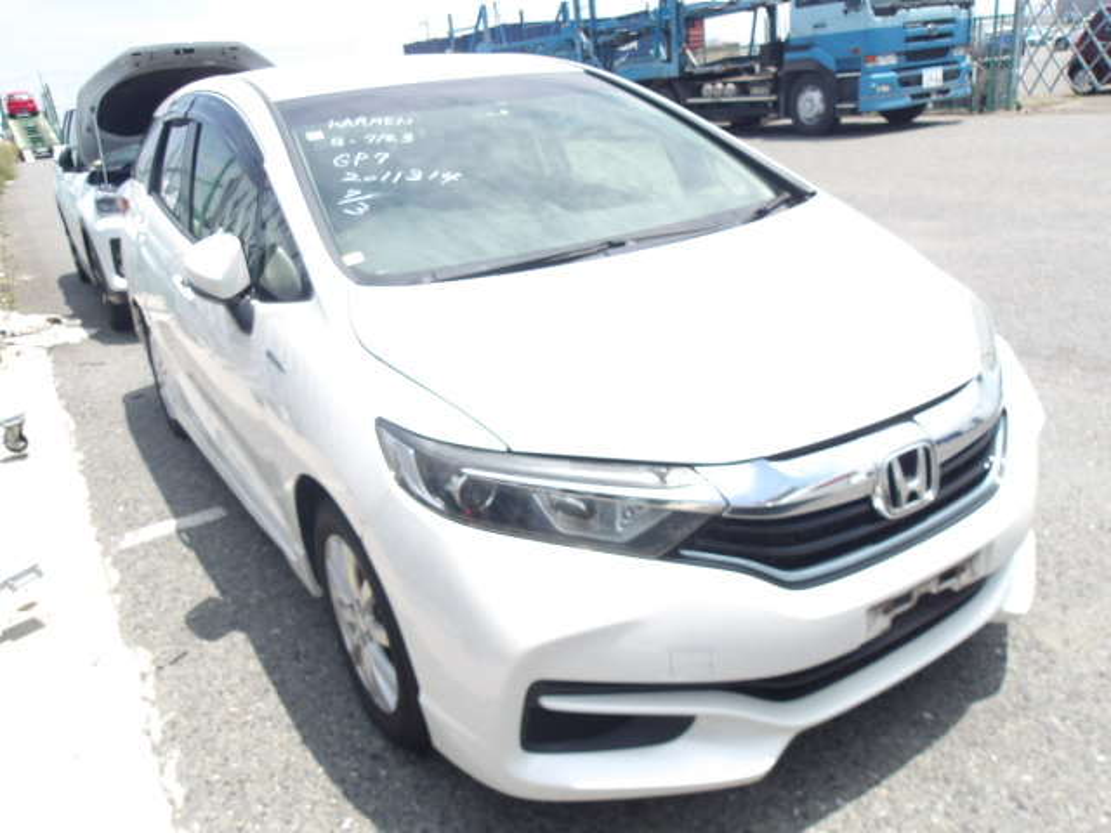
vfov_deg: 51.4
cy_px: 416
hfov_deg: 65.3
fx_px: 867
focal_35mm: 27
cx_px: 556
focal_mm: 4.9
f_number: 10.4
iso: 100
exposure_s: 1/60
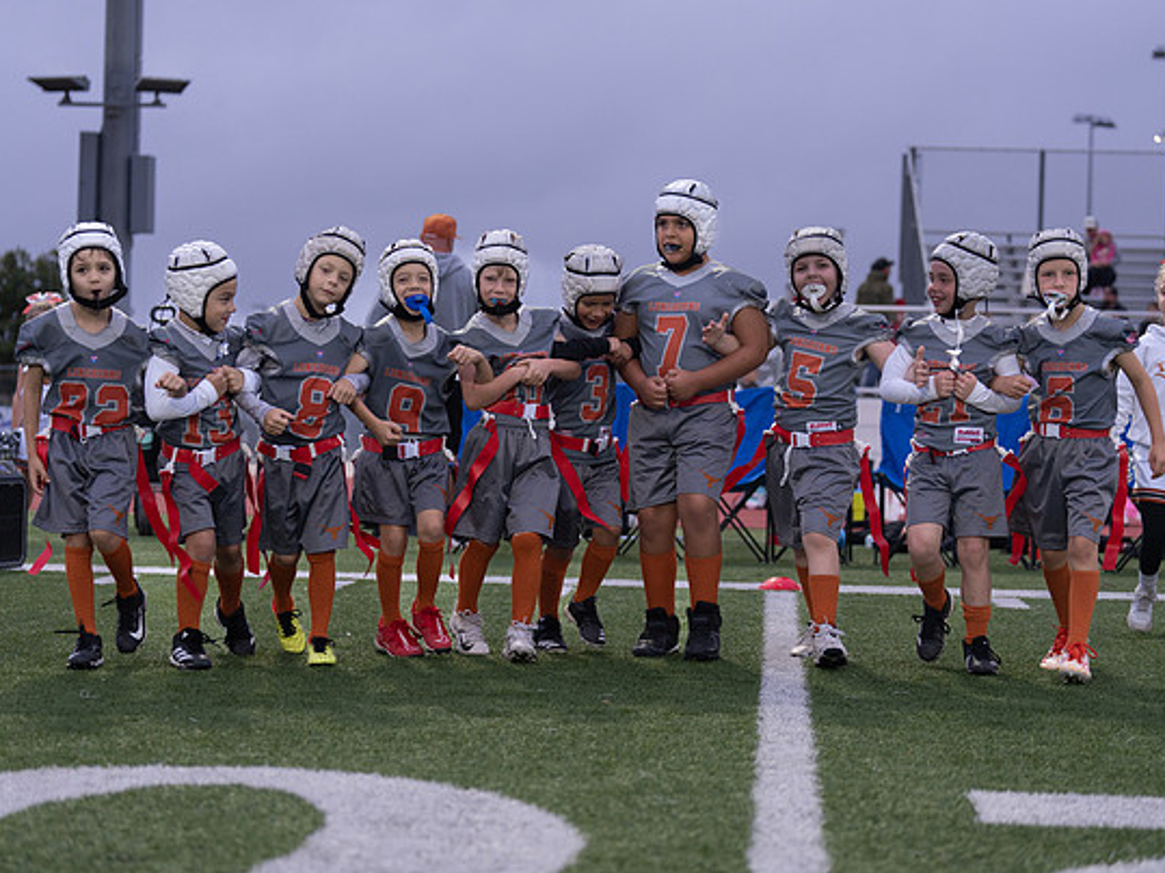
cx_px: 598
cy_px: 441
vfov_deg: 18.0
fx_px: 2759
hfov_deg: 23.8
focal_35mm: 82
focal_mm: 70
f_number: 2.8
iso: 500
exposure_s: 1/320
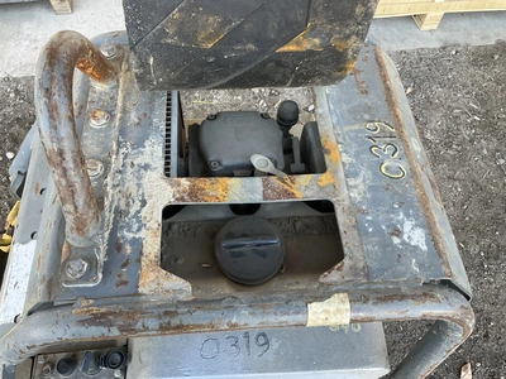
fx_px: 424
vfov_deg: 48.2
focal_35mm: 29
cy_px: 190
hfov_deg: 61.7
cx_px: 253
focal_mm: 3
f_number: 1.8
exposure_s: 1/122
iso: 50
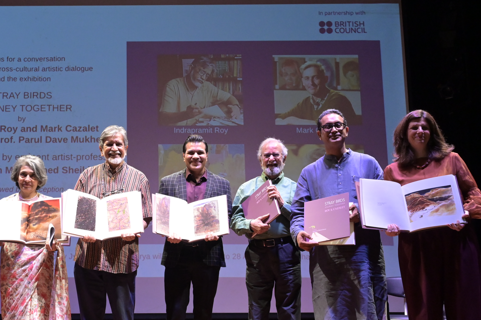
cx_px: 140
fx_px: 628
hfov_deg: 41.1
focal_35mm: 47
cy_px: 195
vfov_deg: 28.6
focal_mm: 27
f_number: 6.3
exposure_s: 1/160
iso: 5000
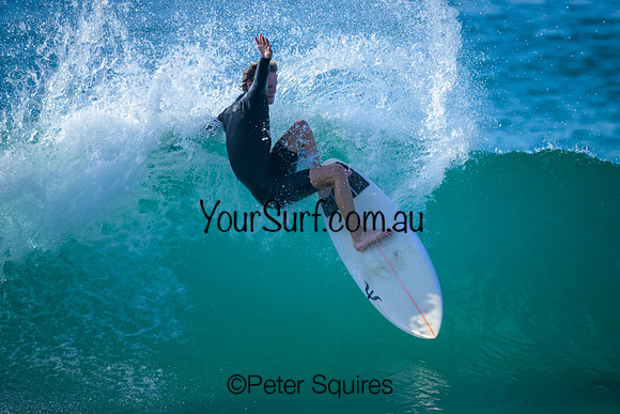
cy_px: 207
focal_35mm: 800
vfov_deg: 1.7
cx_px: 310
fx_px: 13780
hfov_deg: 2.6
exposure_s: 1/2500
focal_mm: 800
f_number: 6.3
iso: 400
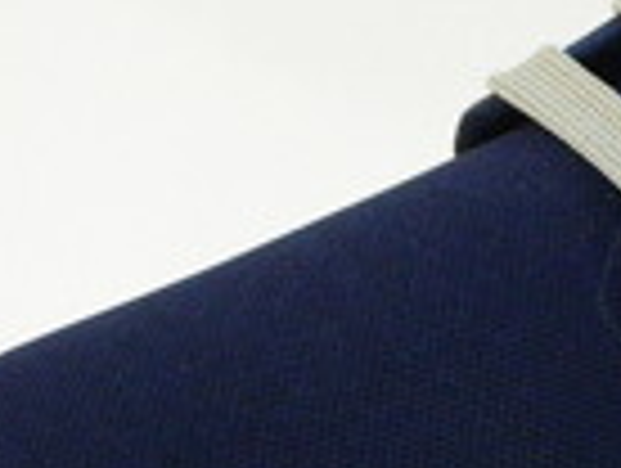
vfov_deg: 7.2
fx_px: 3702
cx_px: 860
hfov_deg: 9.4
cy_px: 115
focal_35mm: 206
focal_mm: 10.2
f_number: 3.8
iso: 400
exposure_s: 1/13
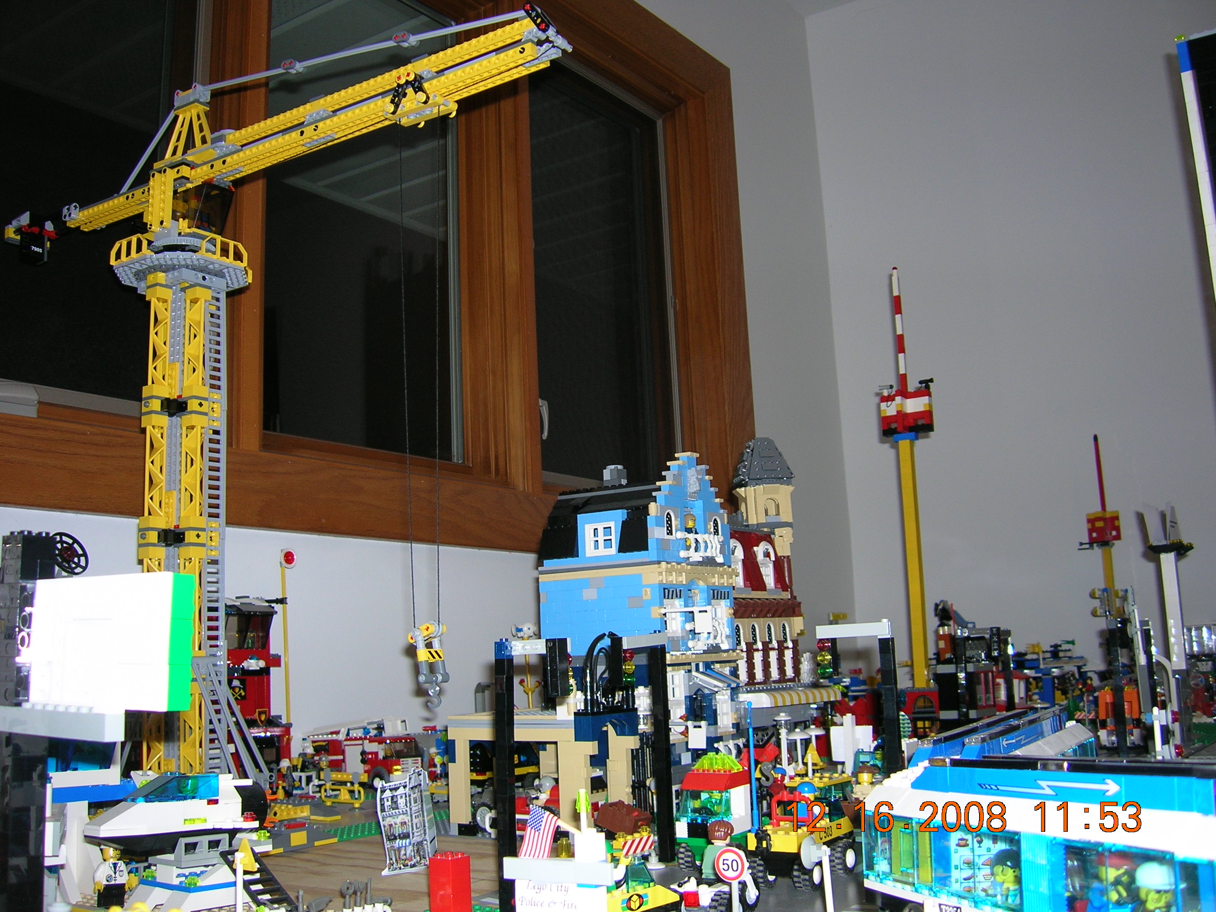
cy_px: 456
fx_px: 1194
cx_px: 608
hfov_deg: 54.0
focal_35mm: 34
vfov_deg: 41.8
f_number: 2.9
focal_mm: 5.7
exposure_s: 1/60.1
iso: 50
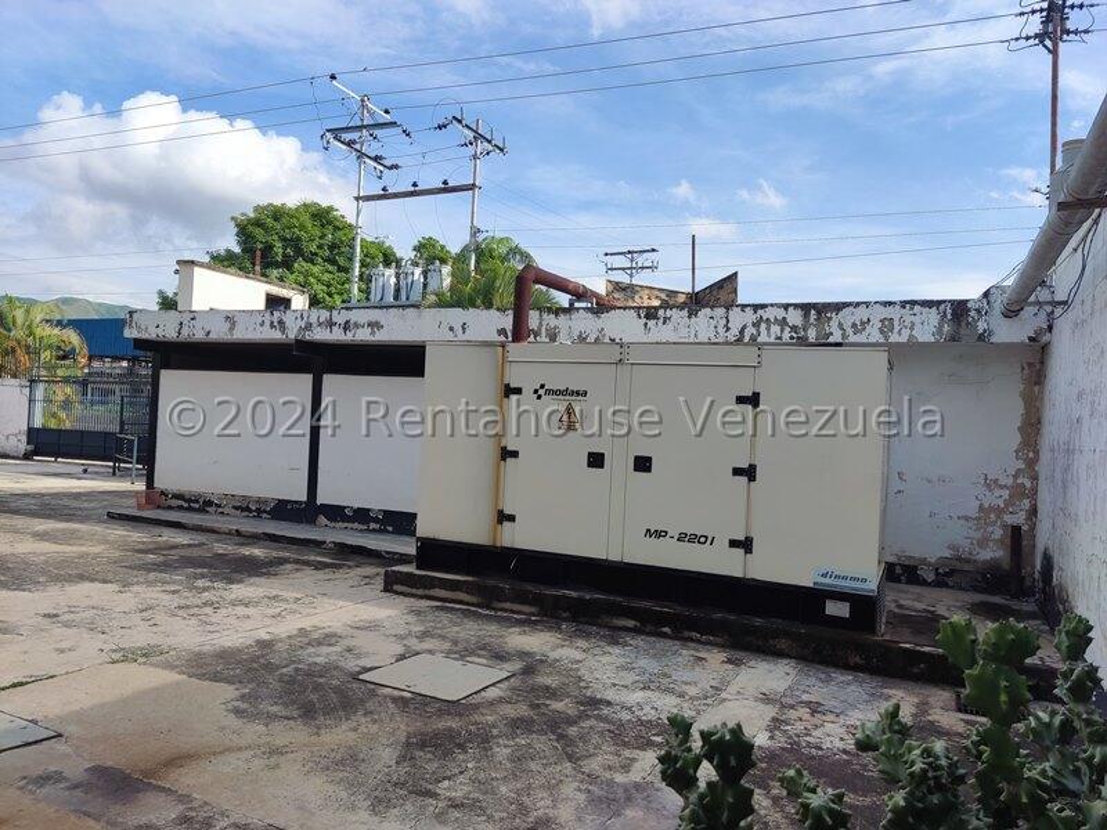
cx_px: 554
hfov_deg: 69.4
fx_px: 799
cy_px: 415
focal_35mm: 25
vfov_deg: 54.9
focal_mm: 4.71
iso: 50
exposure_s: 1/1110
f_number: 1.79
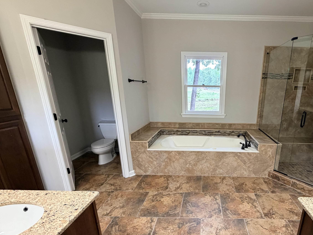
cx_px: 206
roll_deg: -1.1
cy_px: 139
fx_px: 172
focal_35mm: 19
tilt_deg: -16.6
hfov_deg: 82.1
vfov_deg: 68.1
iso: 320
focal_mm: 2.22
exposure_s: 1/60
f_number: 2.2
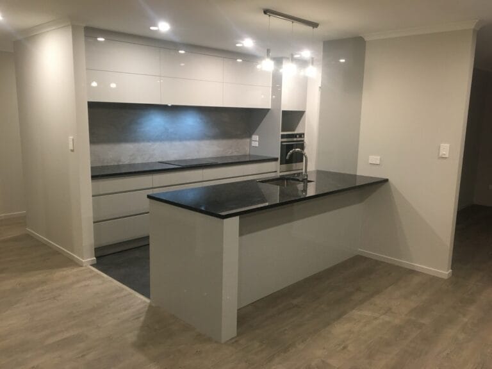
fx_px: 412
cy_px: 184
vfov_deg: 48.2
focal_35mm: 29
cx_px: 246
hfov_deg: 61.7
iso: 125
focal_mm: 4.15
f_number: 2.2
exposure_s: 1/33
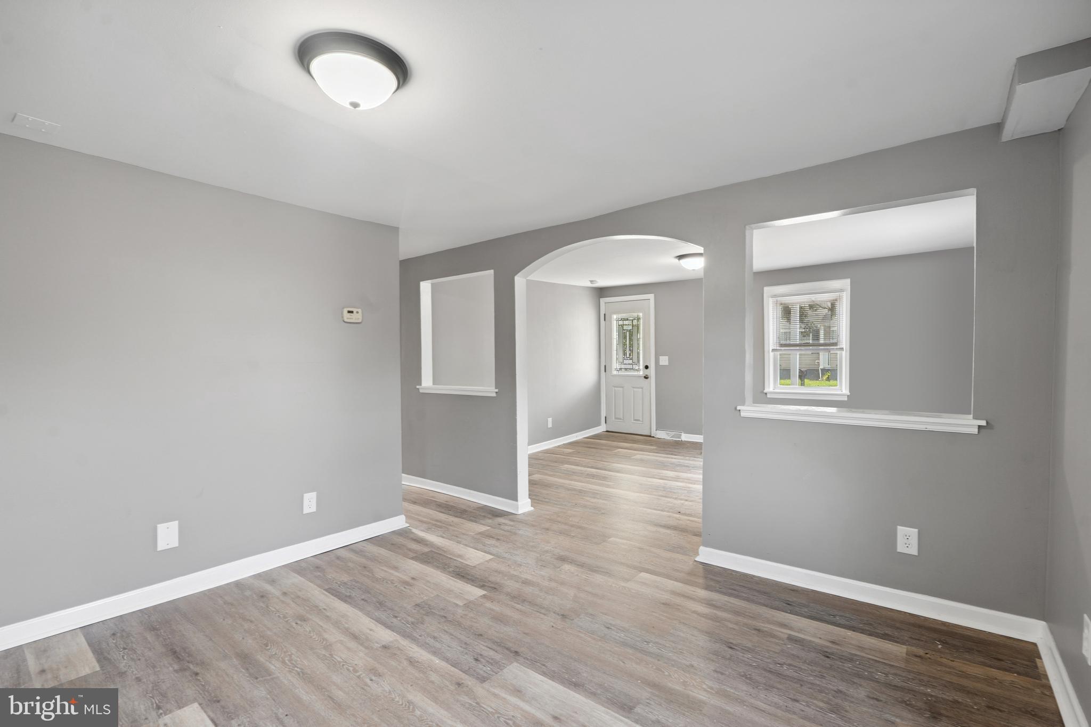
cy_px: 364
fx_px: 485
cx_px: 546
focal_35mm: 16
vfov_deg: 73.7
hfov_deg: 96.7
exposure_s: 1
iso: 200
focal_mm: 16
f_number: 8
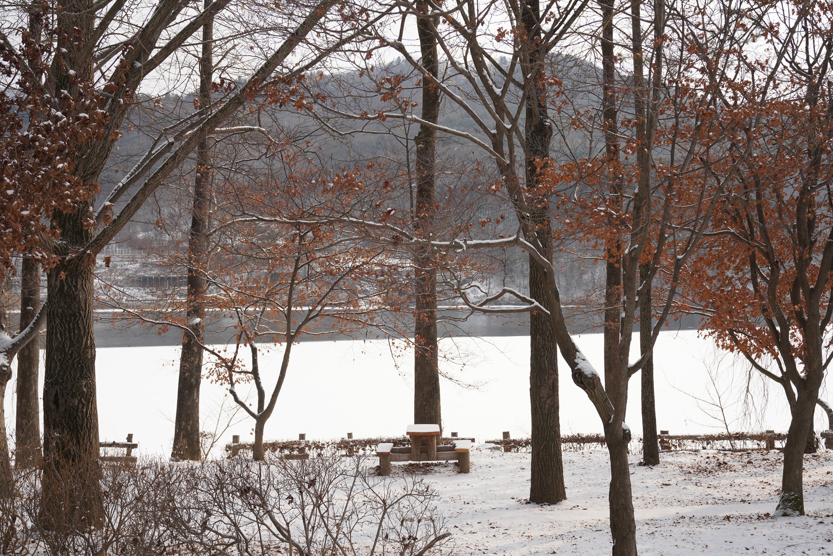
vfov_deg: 28.1
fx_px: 1111
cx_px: 416
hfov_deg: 41.1
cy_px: 278
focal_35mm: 48
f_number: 11
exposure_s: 1/100
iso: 160
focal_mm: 48
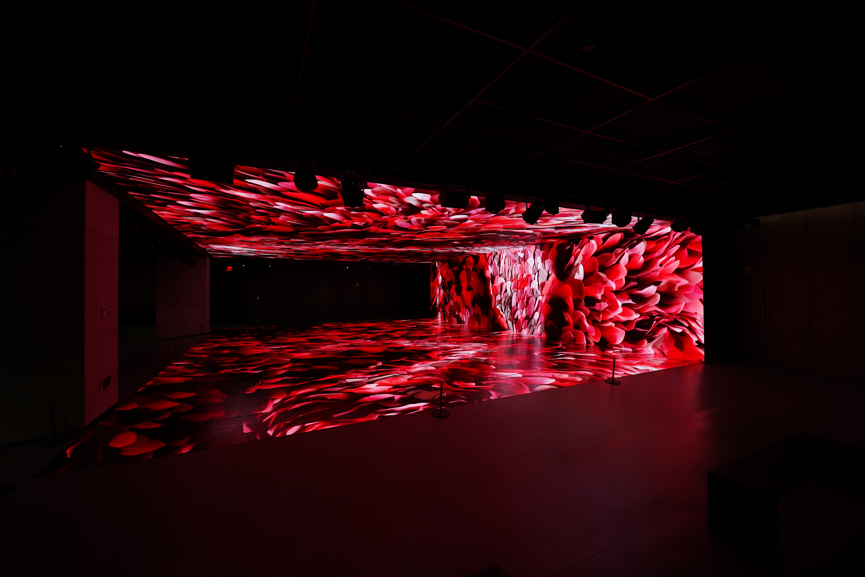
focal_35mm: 14
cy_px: 288
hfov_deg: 104.3
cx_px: 432
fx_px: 336
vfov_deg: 81.2
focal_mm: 14
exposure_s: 1/60
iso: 400
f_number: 4
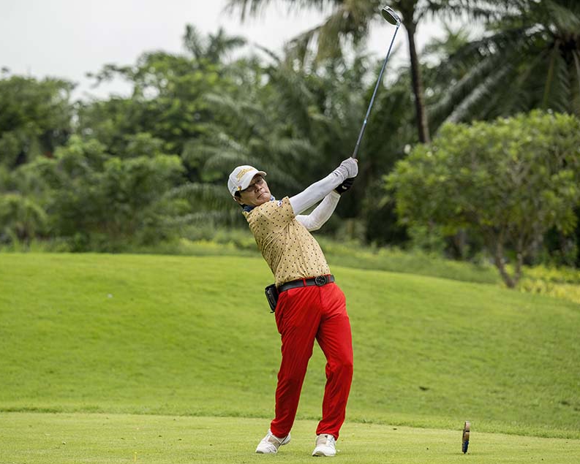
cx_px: 249
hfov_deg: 12.1
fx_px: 2730
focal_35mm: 159
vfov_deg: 9.7
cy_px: 233
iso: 1100
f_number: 3.5
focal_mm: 140
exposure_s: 1/5000
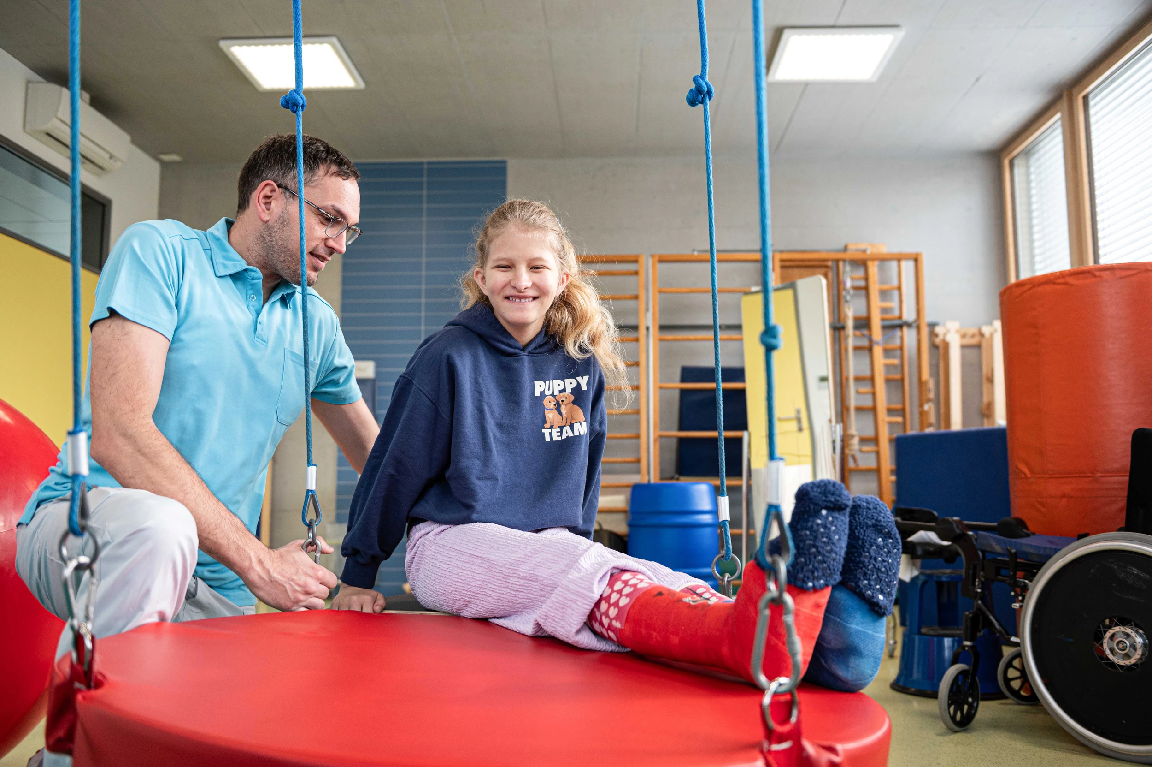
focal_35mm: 32
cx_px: 576
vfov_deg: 41.1
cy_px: 384
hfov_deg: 58.8
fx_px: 1023
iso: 800
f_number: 2.8
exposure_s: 1/200
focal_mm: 32
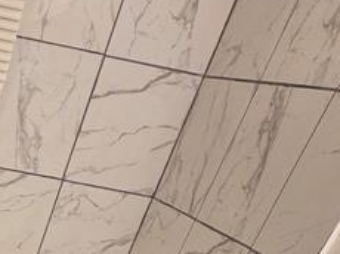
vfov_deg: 16.6
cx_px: -167
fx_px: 569
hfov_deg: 25.3
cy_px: 548
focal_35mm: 58
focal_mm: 2.2
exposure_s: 1/120
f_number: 2.2
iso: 250
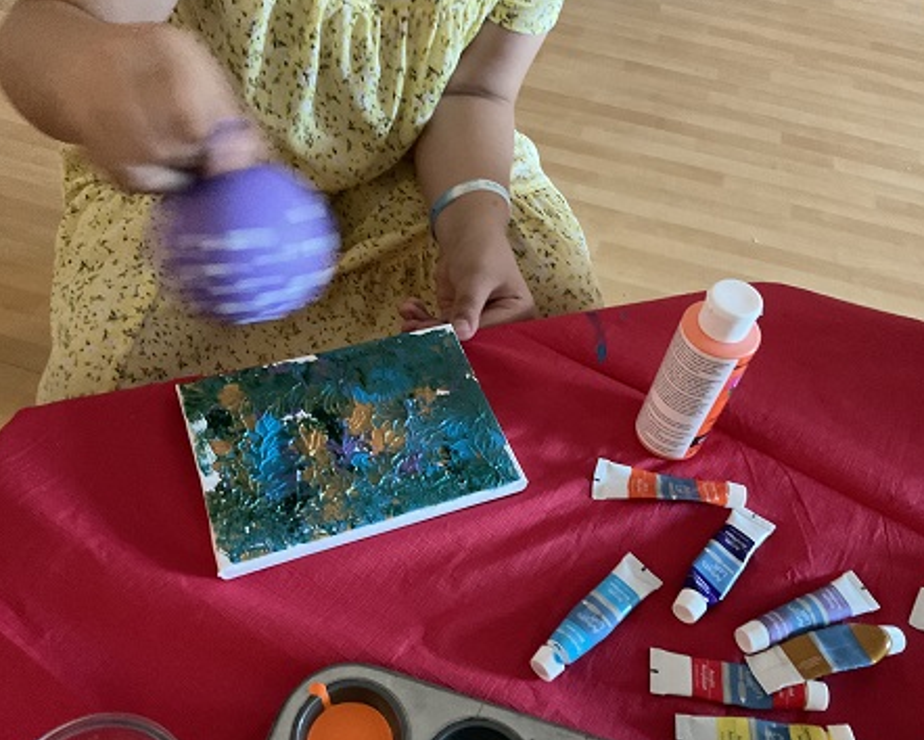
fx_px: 875
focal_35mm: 32
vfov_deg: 45.8
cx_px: 435
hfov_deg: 55.6
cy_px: 381
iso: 500
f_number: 1.8
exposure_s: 1/24
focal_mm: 3
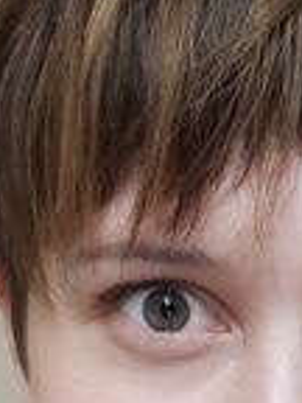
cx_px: 263
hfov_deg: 16.2
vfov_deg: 21.0
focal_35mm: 90
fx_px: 1047
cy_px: 414
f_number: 1.9
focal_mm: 3.6
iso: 320
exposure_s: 1/24
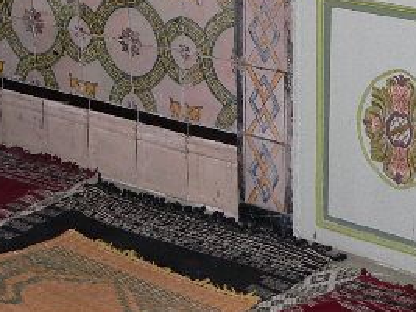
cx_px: 28
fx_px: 1297
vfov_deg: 13.2
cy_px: -101
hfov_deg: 17.9
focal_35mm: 108
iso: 80
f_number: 2.8
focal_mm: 6
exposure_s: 1/60
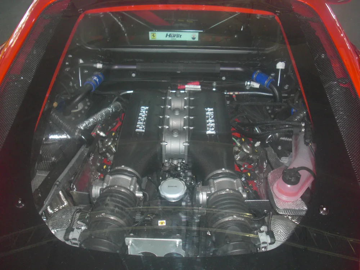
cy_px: 135
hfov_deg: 51.4
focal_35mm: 36
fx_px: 374
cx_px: 180
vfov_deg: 39.7
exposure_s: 1/60
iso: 200
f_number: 2.8
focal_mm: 6.3
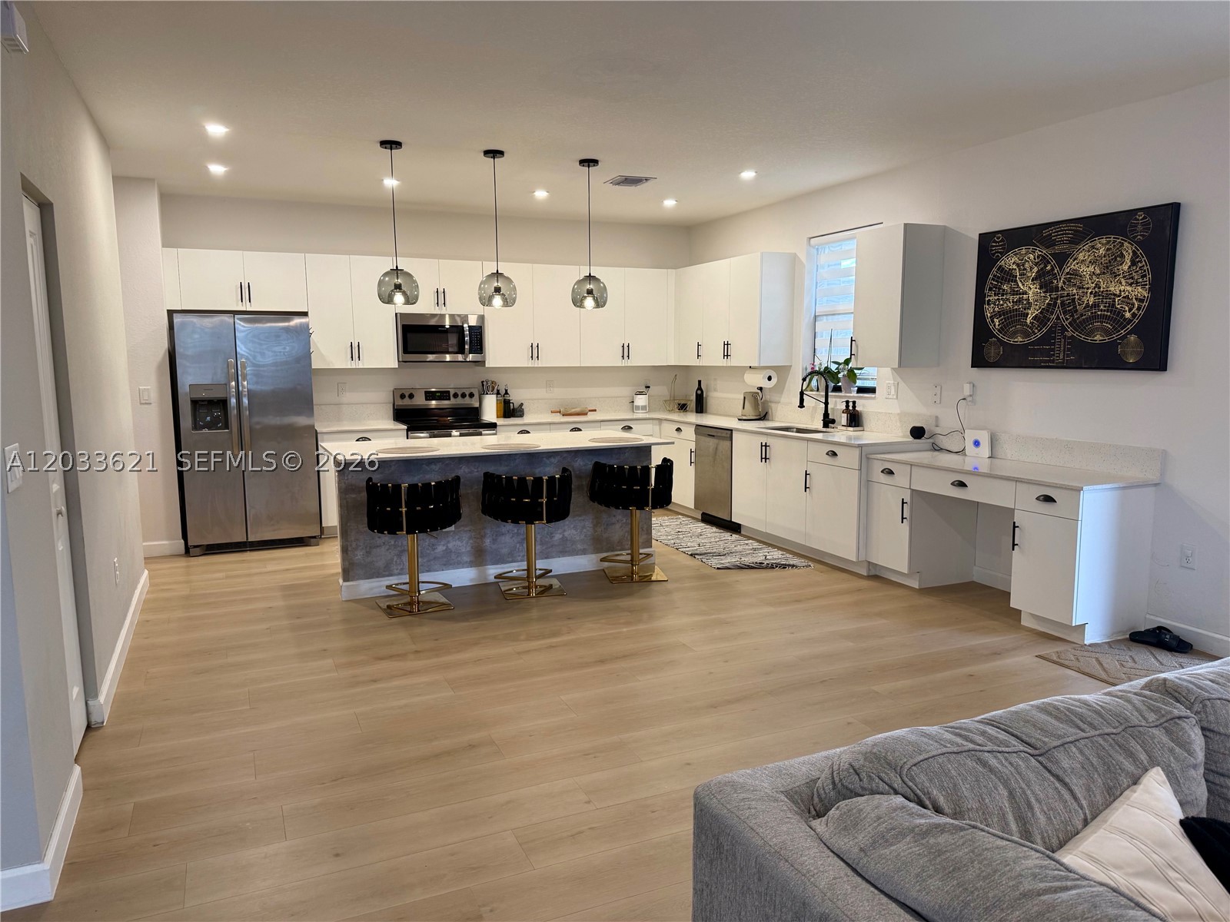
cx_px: 615
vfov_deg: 56.8
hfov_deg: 71.6
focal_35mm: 24
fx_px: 853
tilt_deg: -6.6
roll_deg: +0.5
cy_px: 461
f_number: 1.78
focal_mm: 6.76
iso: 125
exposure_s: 1/60
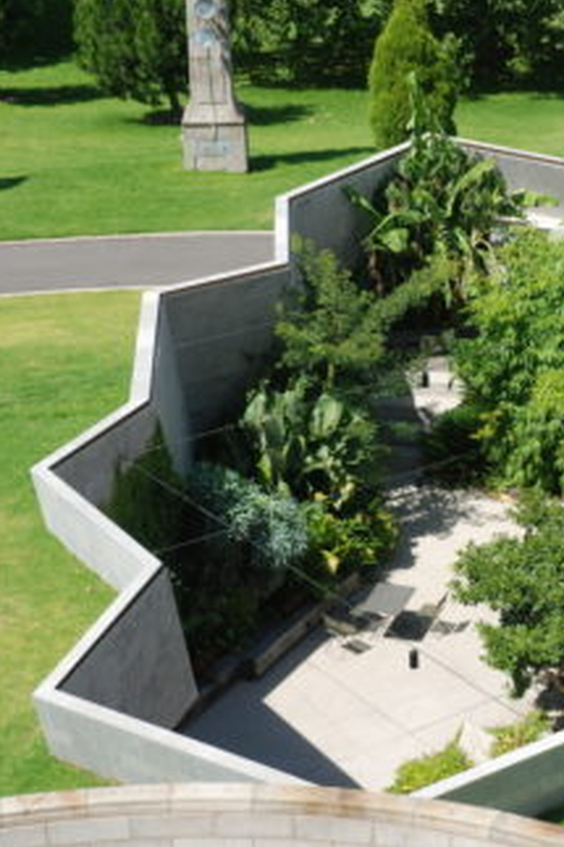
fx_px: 2517
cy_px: 418
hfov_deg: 12.7
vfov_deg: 19.1
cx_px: 543
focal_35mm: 107
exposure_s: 1/200
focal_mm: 46
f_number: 7.1
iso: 100
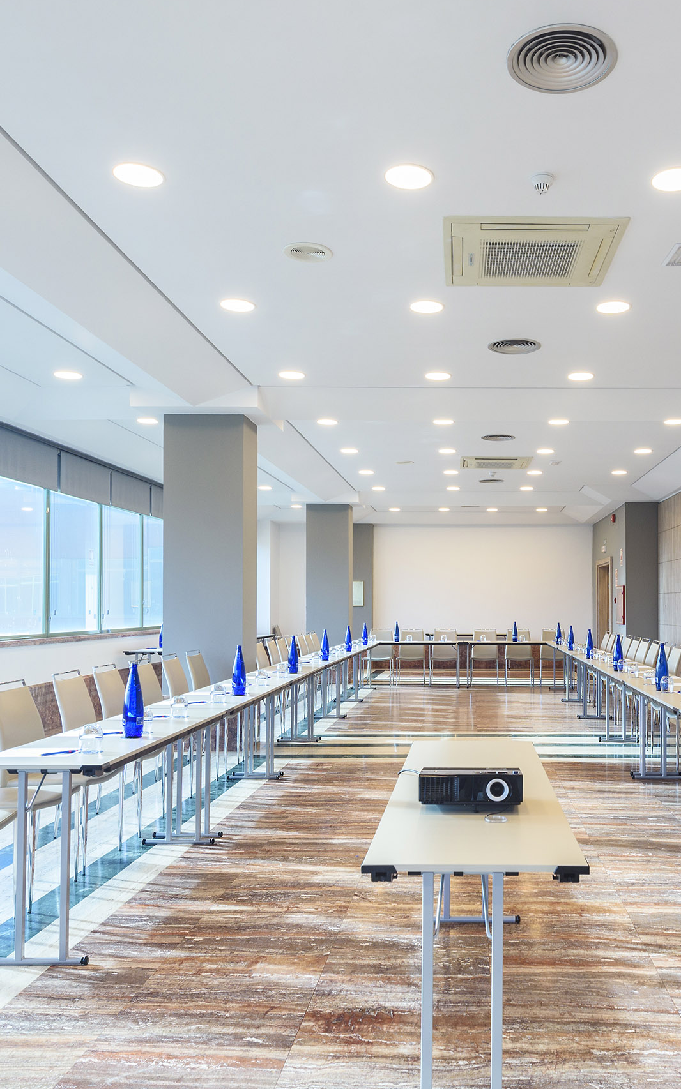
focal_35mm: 30
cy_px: 590
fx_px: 891
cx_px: 473
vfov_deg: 62.8
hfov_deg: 41.1
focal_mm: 17
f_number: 8
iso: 400
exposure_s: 1/8
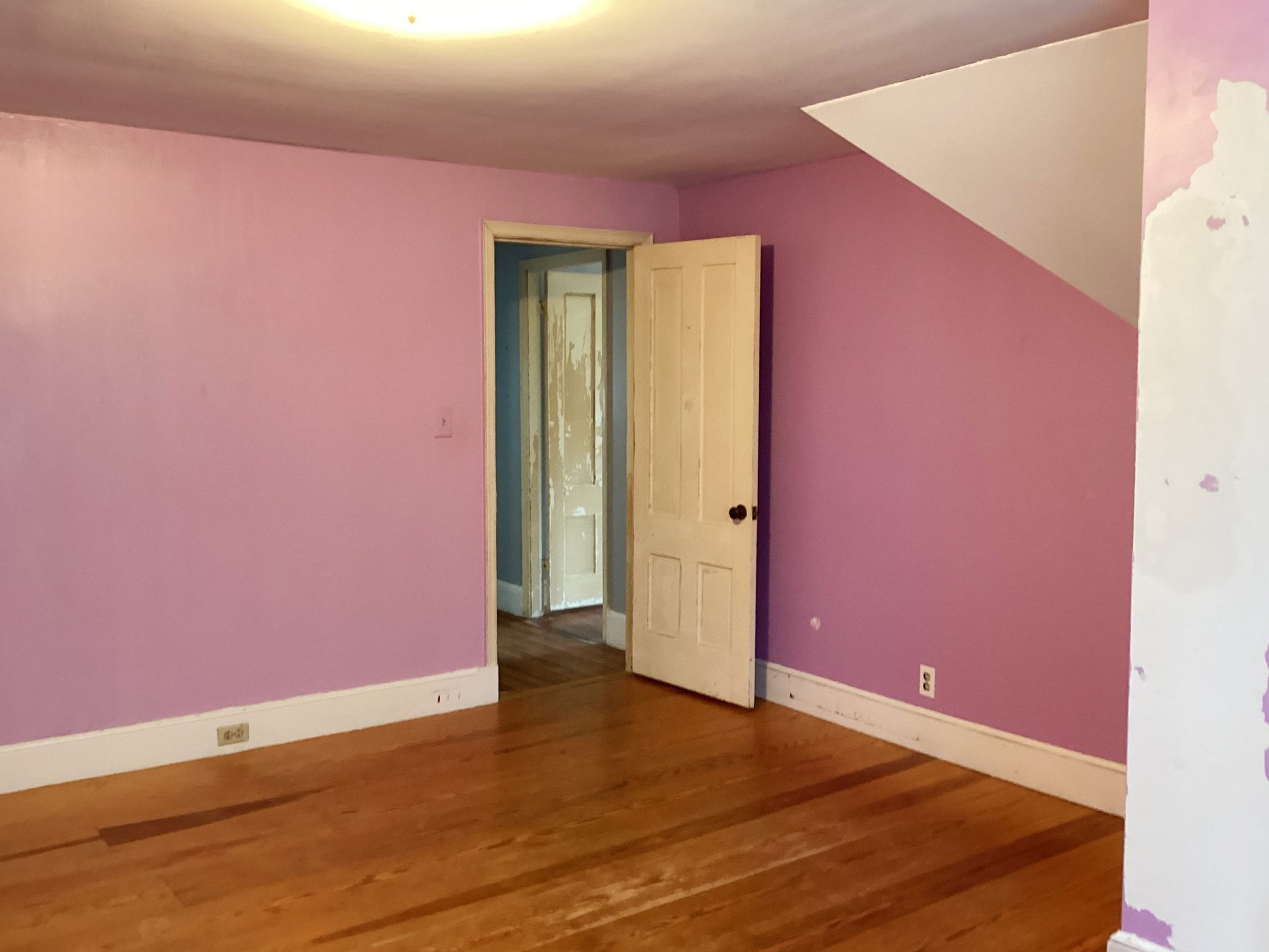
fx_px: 1137
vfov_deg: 45.5
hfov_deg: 58.3
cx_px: 634
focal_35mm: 31
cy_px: 476
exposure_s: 1/40
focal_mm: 3.3
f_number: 2.4
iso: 250
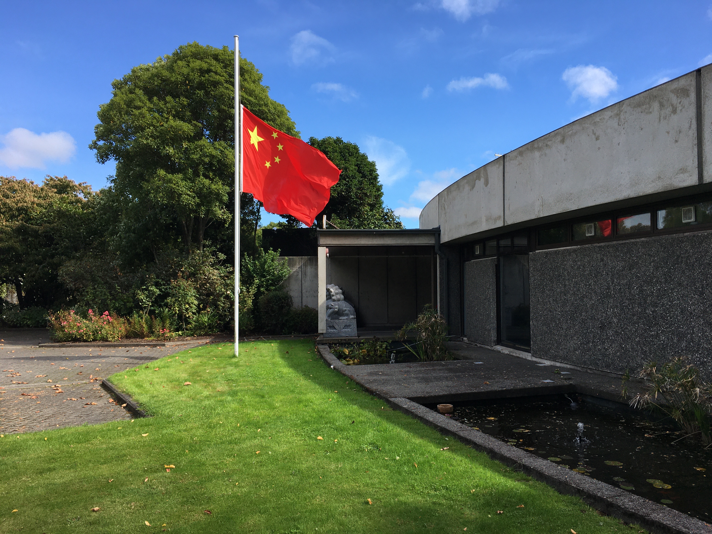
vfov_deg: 48.2
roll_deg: +0.5
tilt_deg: +2.6
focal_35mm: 29
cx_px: 356
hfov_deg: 61.7
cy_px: 267
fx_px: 596
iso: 25
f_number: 2.2
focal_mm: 4.15
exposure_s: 1/986
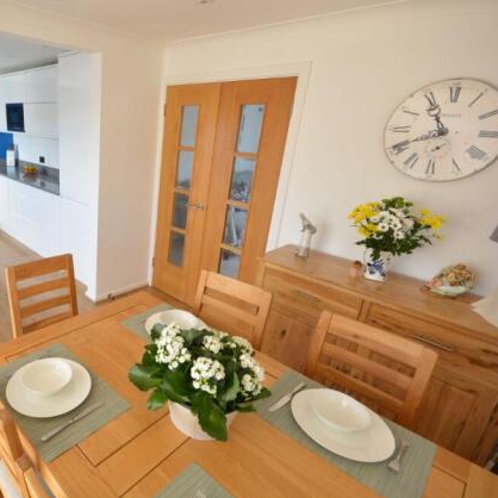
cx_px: 127
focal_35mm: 20
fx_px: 326
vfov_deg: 74.8
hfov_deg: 70.1
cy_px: 241
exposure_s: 1/20
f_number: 8
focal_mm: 10
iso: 400
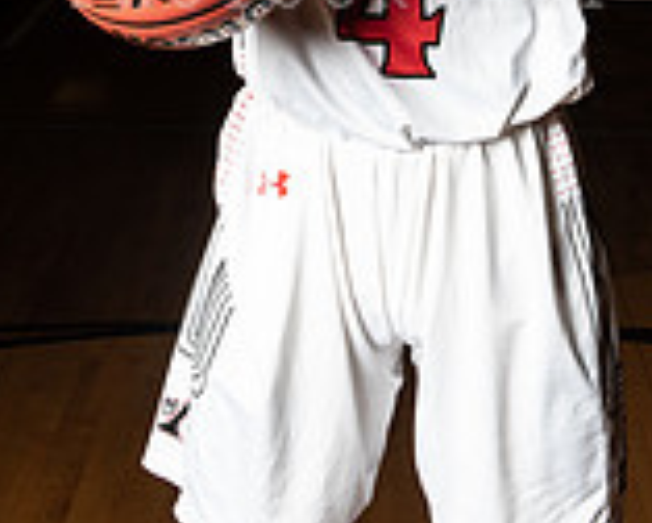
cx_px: 386
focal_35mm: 156
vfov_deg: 9.6
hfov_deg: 12.3
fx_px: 3014
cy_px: -259
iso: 320
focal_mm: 45
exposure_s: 1/200
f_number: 14
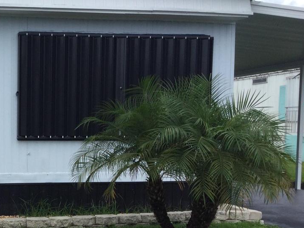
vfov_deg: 21.1
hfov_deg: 26.4
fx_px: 606
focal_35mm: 69
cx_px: -13
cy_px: 179
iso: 25
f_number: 2.4
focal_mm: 3.3
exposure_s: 1/840
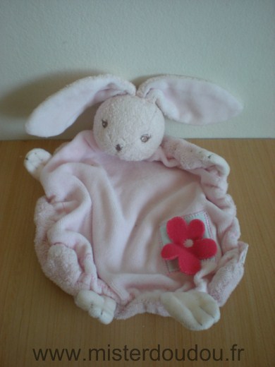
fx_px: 403
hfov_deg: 37.7
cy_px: 184
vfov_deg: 49.0
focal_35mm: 38
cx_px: 138
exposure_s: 1/50
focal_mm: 6.3
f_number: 3.1
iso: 200
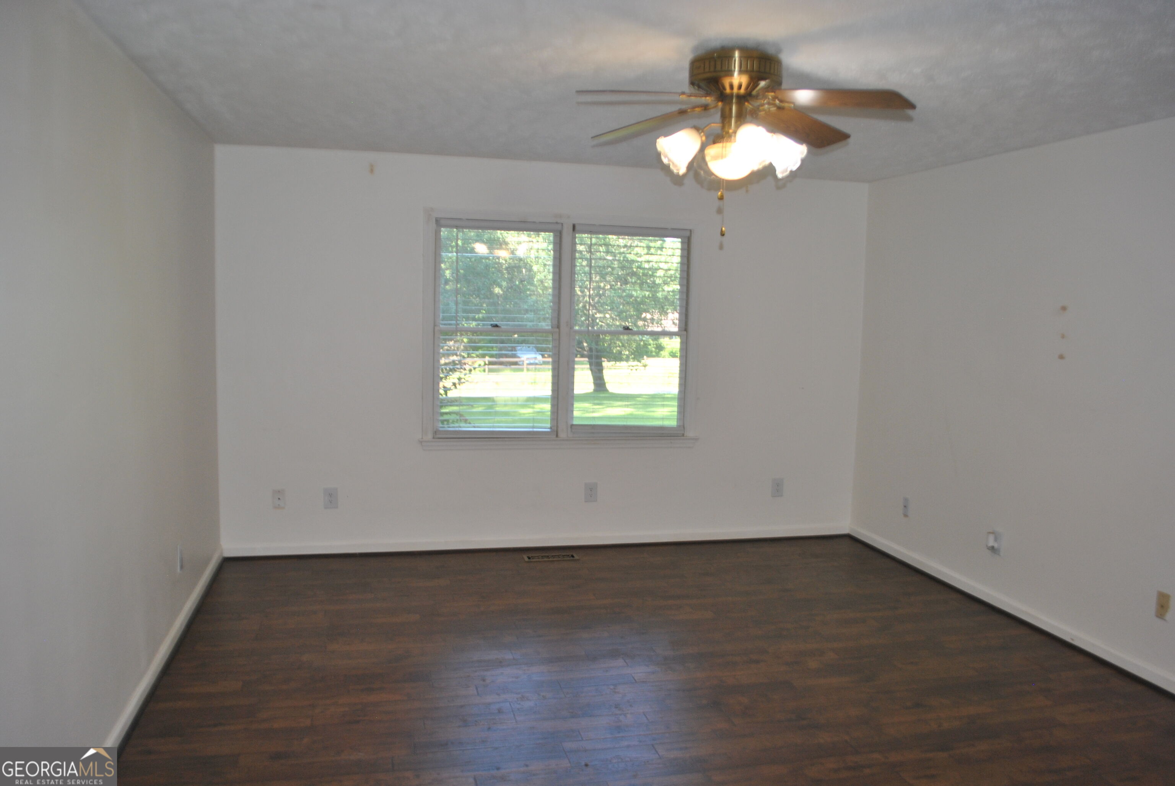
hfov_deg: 67.3
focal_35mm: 27
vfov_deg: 48.0
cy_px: 393
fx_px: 882
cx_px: 588
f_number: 3.5
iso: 200
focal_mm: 18
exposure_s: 1/60
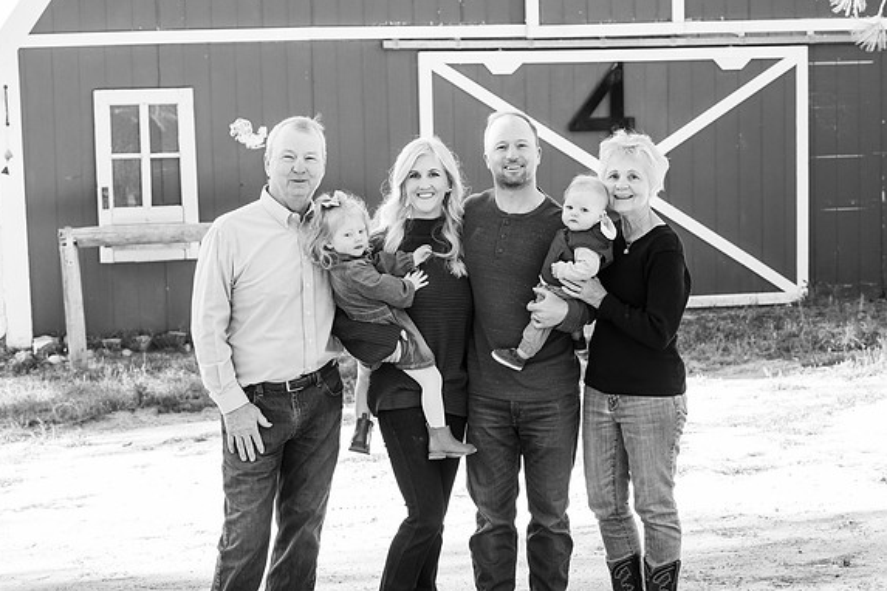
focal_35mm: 80
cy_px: 293
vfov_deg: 17.1
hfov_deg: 25.4
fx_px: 1971
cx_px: 440
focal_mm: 79
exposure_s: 1/320
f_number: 6.3
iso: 1600
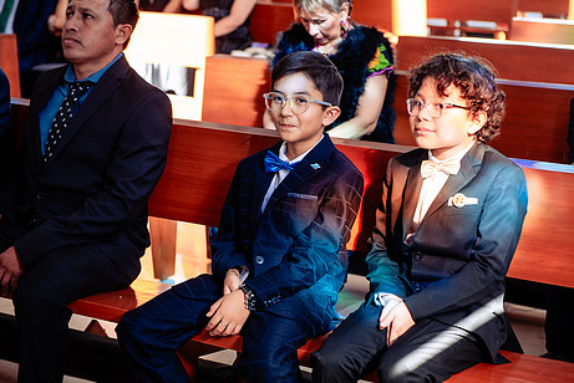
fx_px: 1404
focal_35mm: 88
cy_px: 196
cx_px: 345
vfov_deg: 15.6
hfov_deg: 23.1
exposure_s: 1/100
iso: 400
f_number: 4
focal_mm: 70
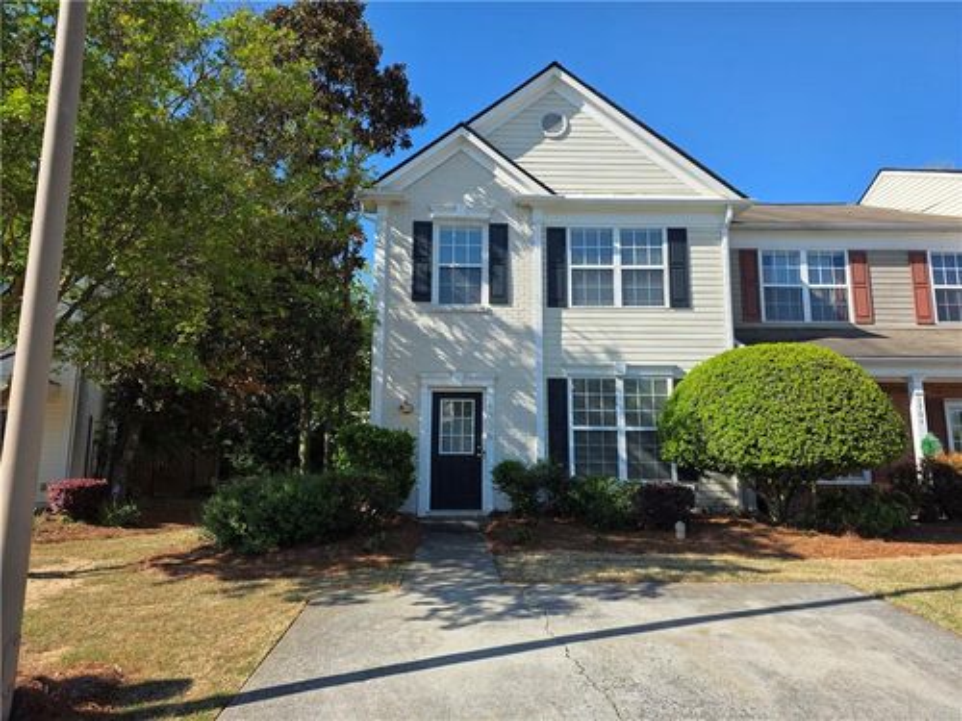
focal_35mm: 23
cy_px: 360
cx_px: 481
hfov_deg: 73.9
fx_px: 639
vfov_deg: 58.9
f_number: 1.7
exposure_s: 1/3185
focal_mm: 6.25
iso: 80
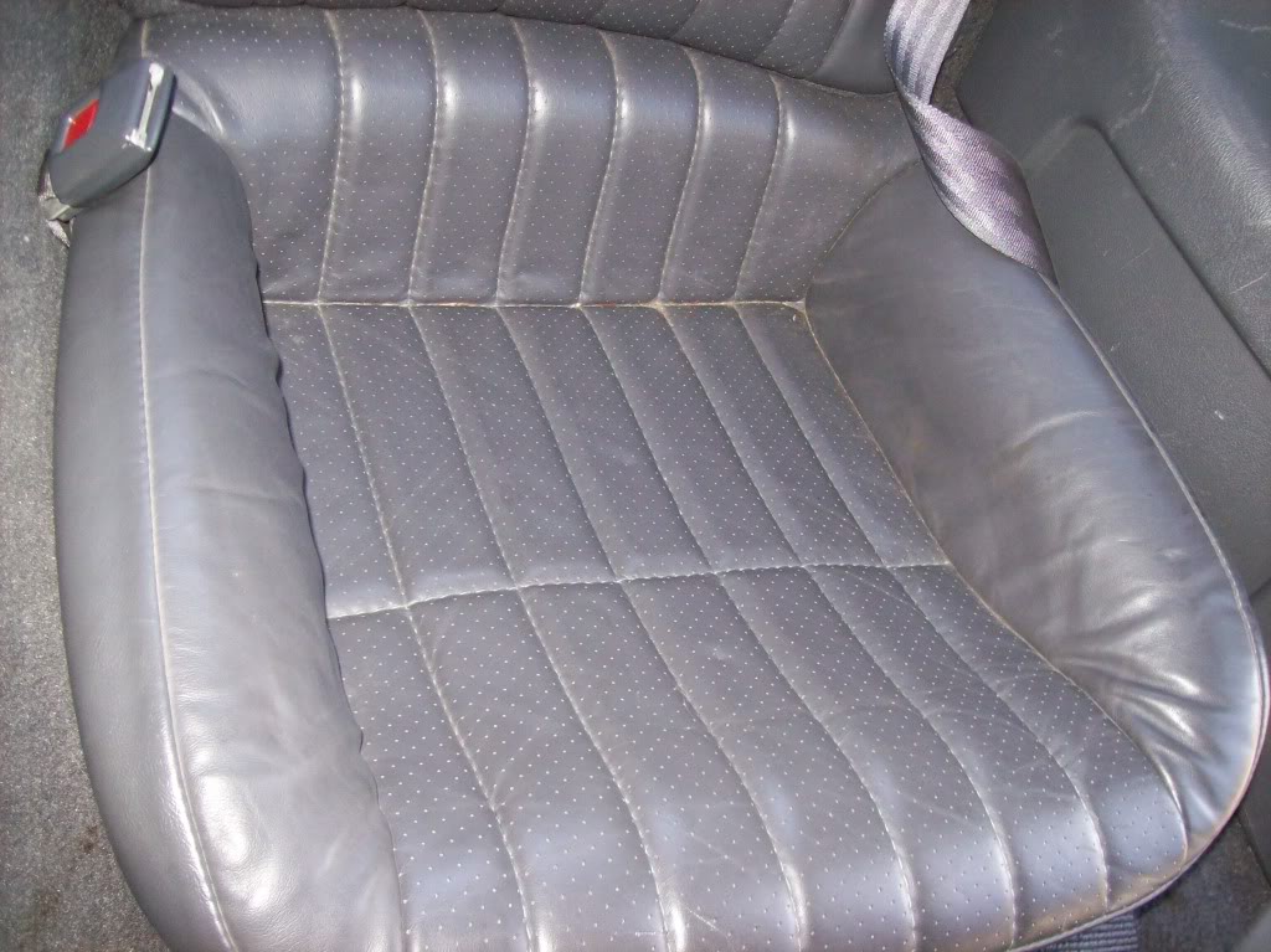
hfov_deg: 51.4
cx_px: 636
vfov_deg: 39.6
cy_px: 476
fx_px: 1321
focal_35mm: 36
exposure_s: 1/64
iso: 200
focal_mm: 6
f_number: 2.7
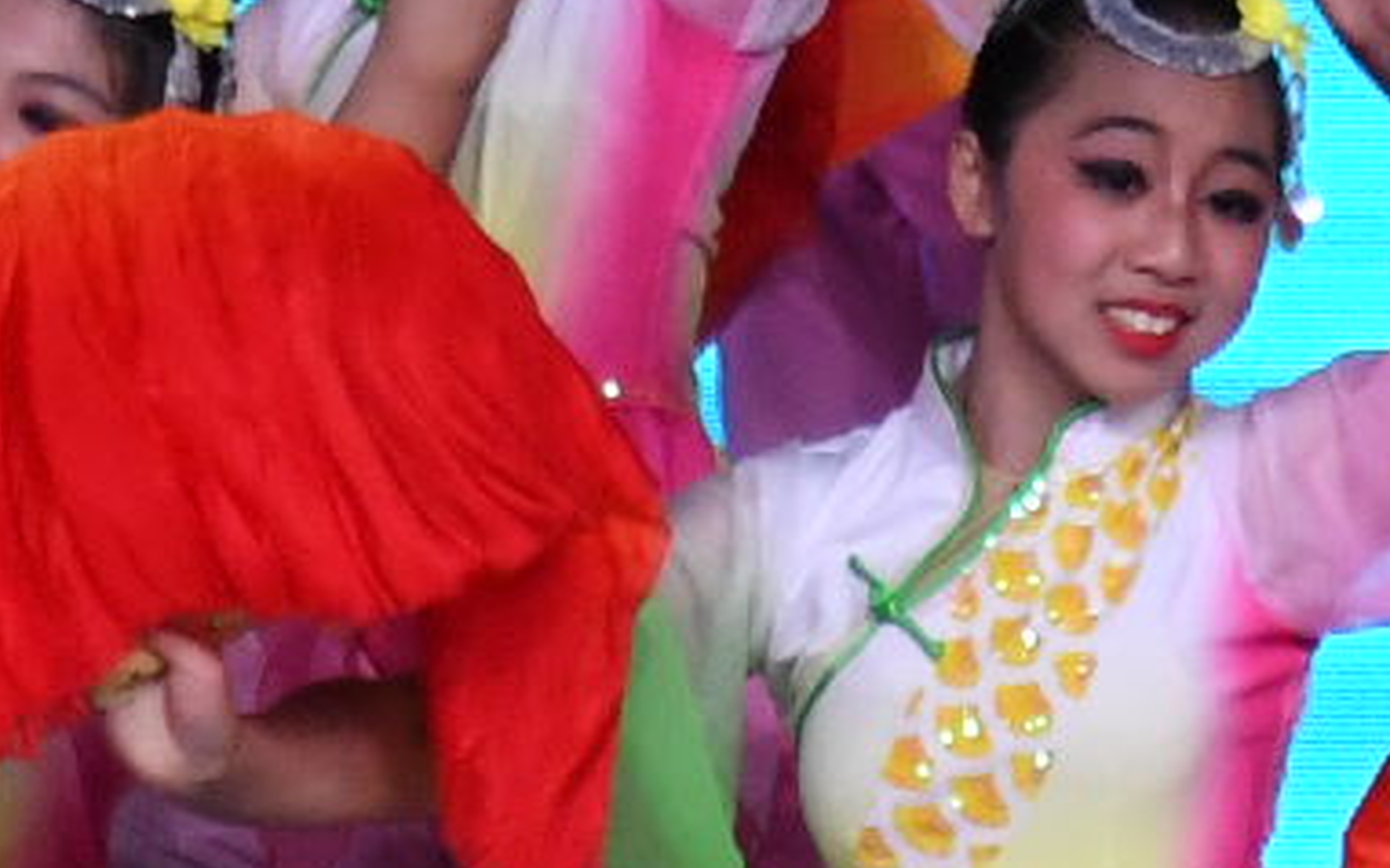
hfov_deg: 2.0
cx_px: 923
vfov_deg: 1.3
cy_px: -948
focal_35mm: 1027
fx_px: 38899
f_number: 4
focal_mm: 92
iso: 2000
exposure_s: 1/800
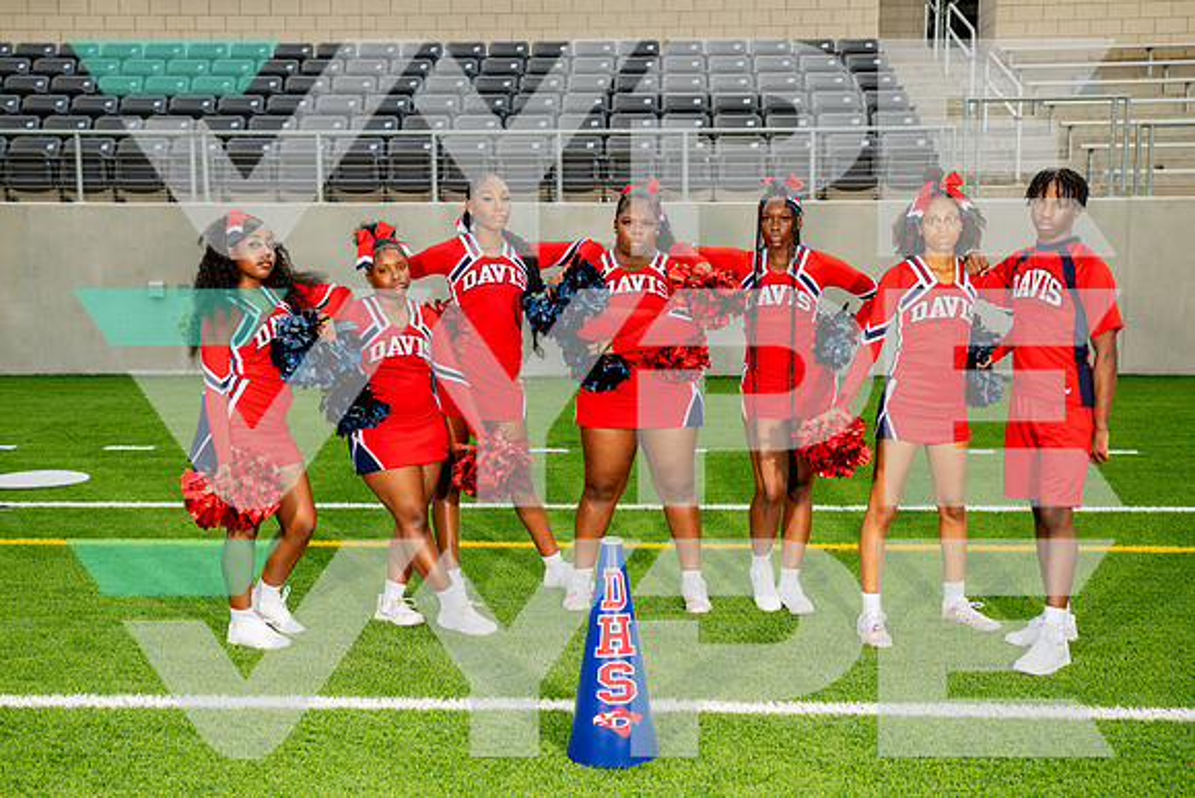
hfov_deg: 43.5
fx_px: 1498
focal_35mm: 45
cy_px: 399
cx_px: 598
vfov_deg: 29.8
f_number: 7.1
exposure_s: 1/400
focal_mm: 44
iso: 320
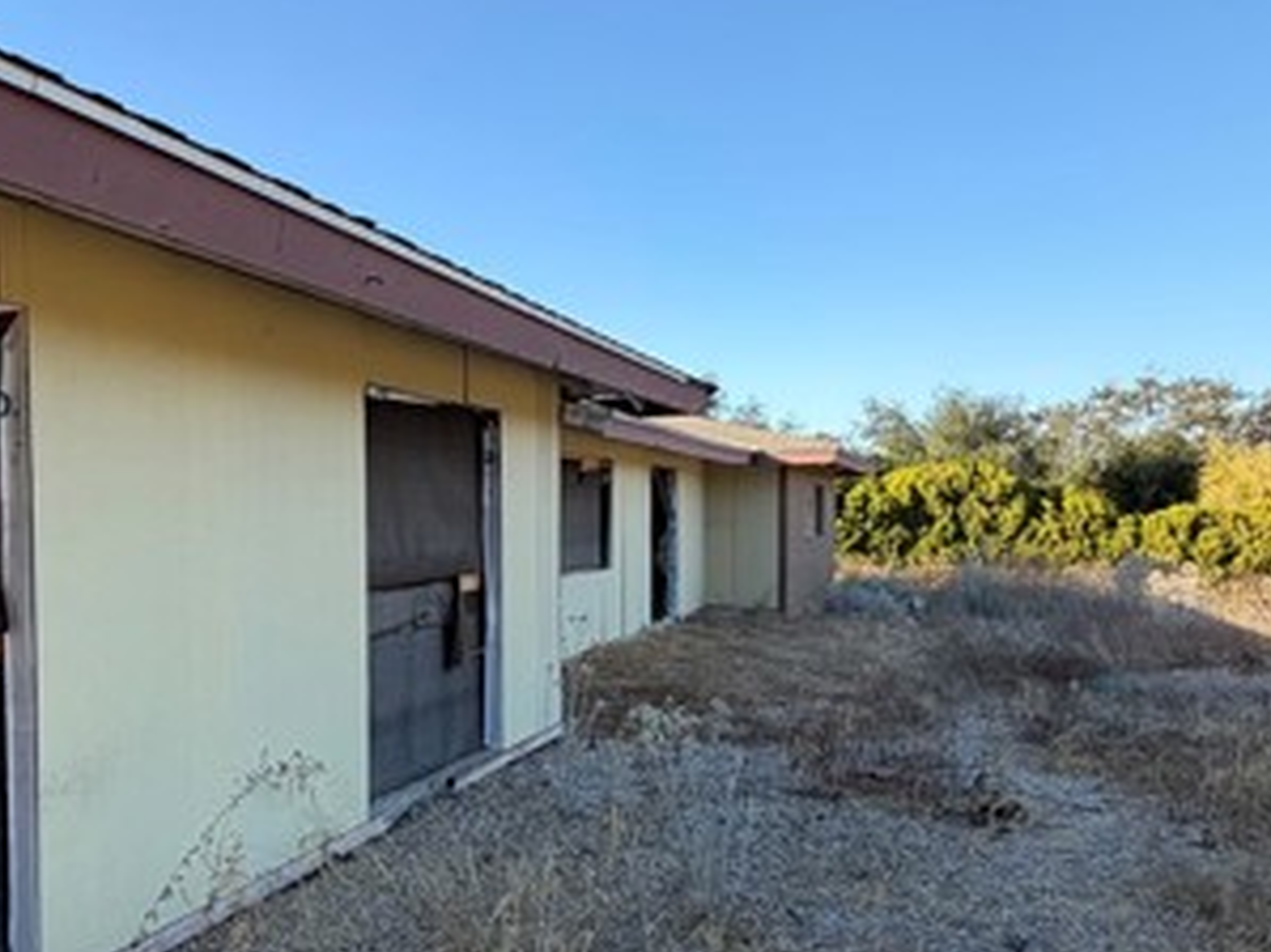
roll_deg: +1.8
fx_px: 1101
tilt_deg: -0.7
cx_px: 213
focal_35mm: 30
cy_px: 557
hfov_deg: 54.8
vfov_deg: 46.6
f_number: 2.2
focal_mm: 2.22
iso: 40
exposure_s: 1/502
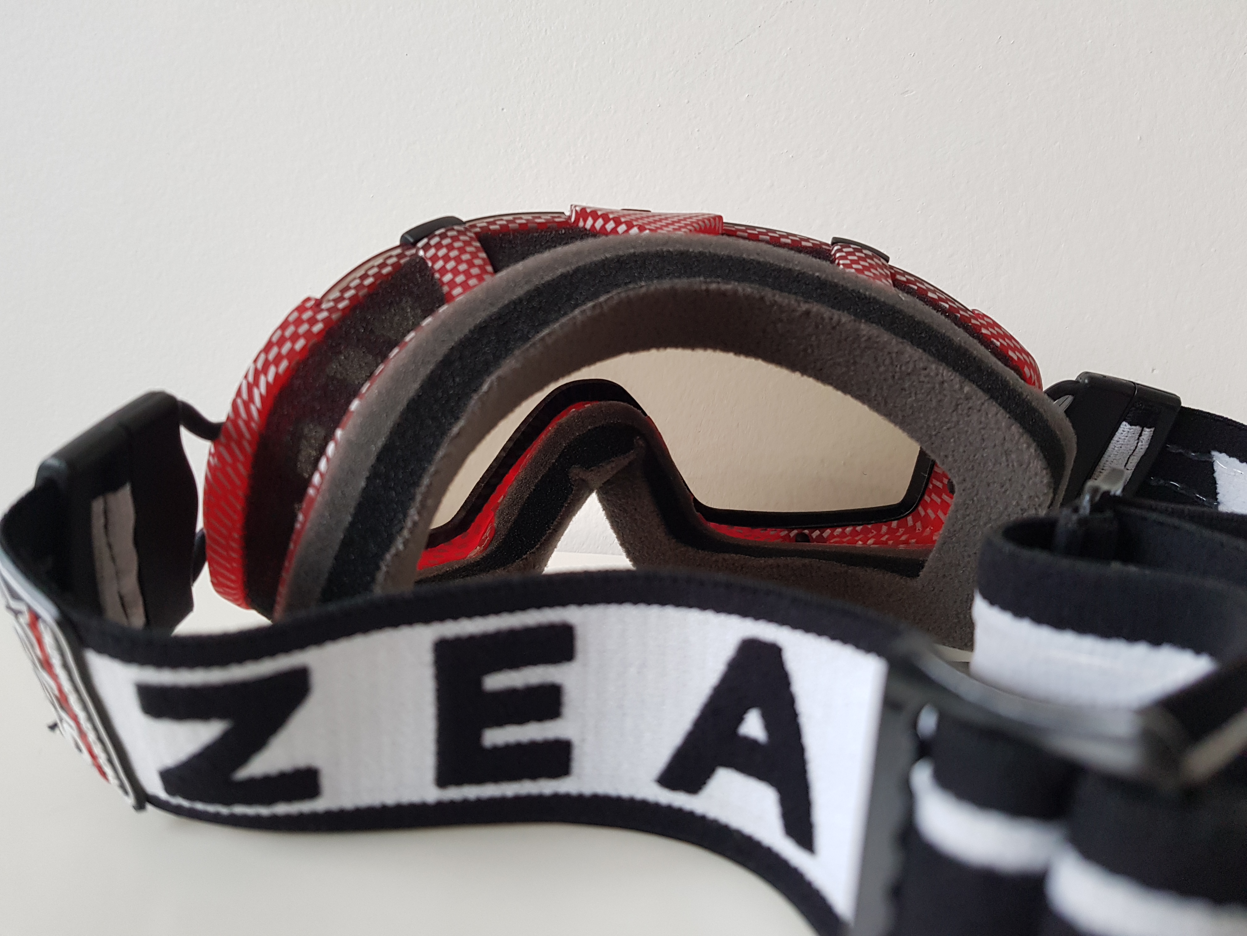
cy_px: 468
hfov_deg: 67.3
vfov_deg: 53.1
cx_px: 624
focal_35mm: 26
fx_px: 937
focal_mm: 4.2
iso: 160
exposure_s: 1/50
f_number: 1.7
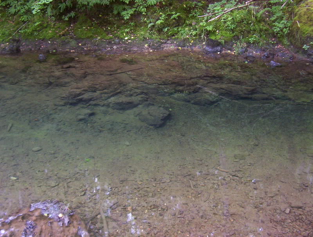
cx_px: 156
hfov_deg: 51.2
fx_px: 326
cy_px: 118
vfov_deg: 39.8
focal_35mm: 36
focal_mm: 5.54
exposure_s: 1/8
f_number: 2.76
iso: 200
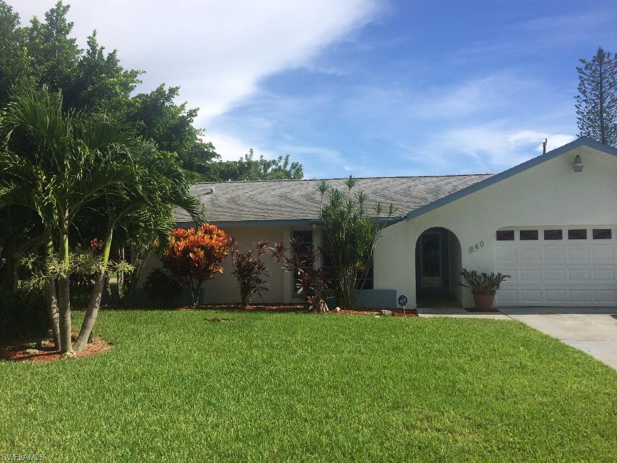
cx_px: 308
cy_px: 232
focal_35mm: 30
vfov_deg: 46.8
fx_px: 535
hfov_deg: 60.0
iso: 40
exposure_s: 1/3165
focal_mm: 4.12
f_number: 2.2
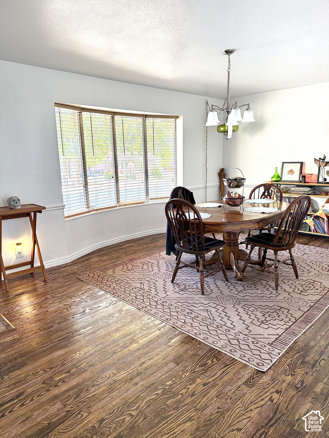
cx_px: 164
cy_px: 219
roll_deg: +1.4
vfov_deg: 71.6
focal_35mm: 24
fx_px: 304
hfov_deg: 56.8
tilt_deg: -10.5
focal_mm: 6.76
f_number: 1.78
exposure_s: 1/120
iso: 250
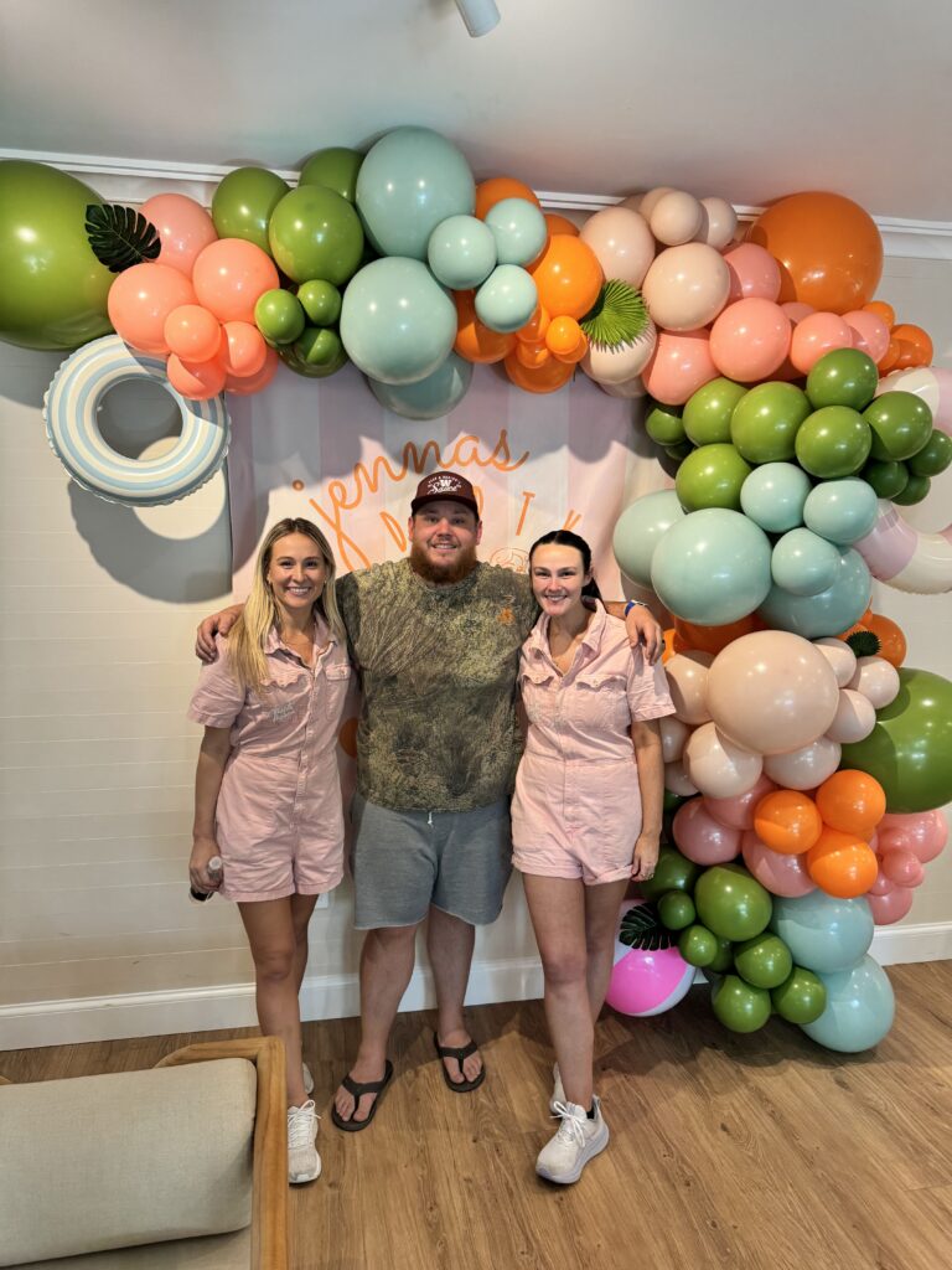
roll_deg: +0.7
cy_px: 635
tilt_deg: -7.8
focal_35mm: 24
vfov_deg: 71.6
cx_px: 476
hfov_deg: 56.8
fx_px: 880
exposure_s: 1/120
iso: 160
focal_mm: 6.76
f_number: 1.78
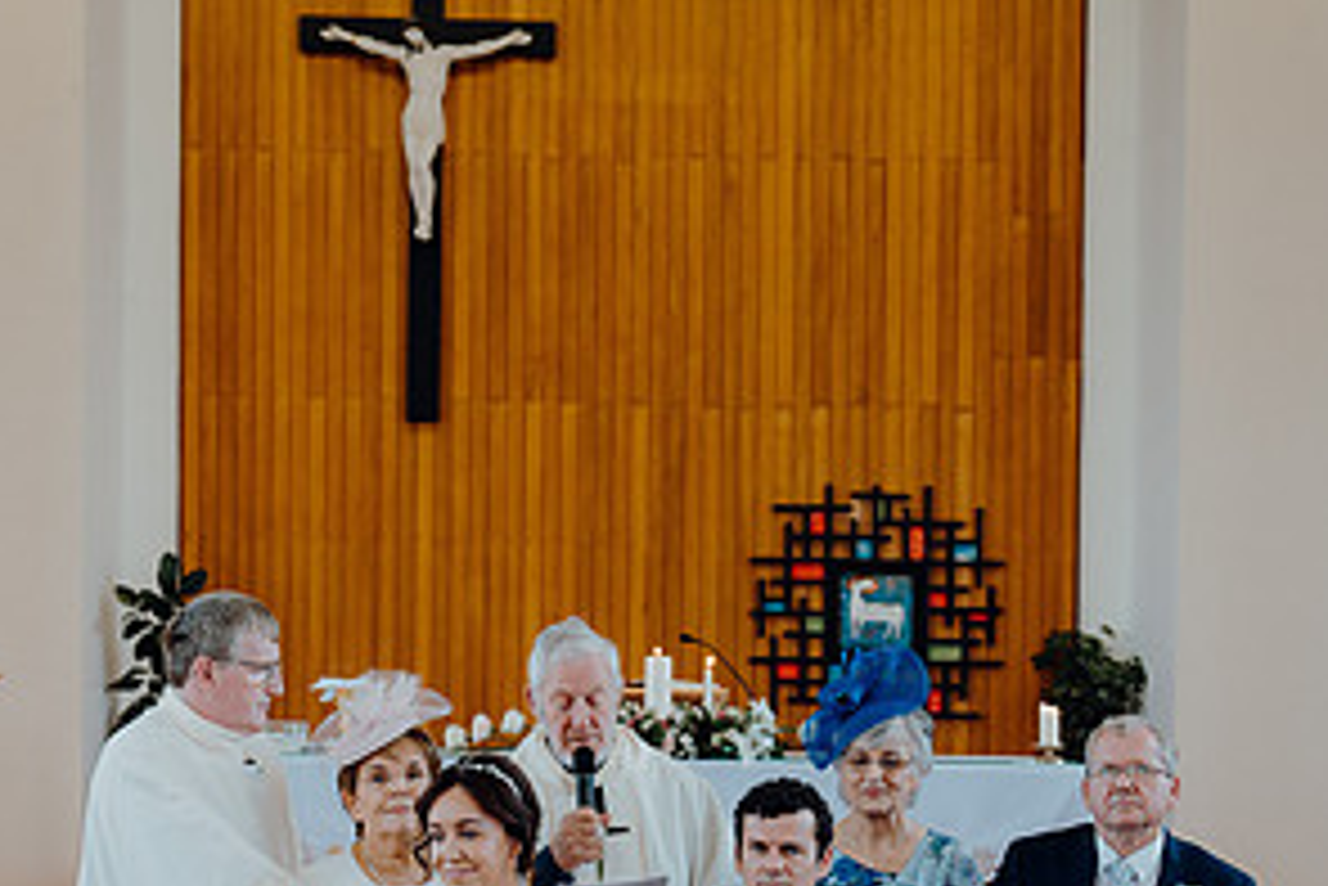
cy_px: 787
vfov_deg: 21.8
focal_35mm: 61
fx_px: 2251
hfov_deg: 32.9
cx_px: 666
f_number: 2.8
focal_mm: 40
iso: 640
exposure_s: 1/200
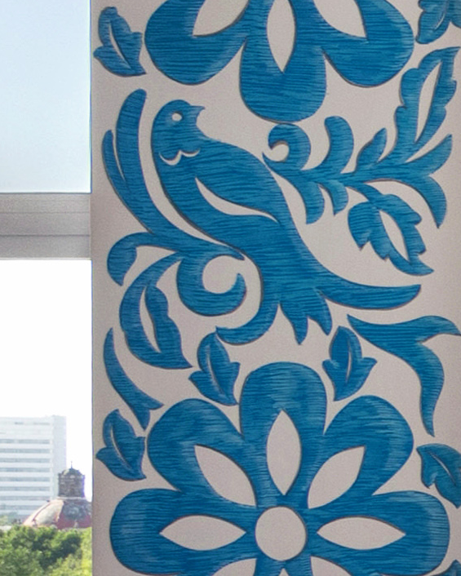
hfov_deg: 6.1
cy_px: 964
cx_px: 2401
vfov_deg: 13.8
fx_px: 2183
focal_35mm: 128
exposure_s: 1/80
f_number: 8
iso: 640
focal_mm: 16
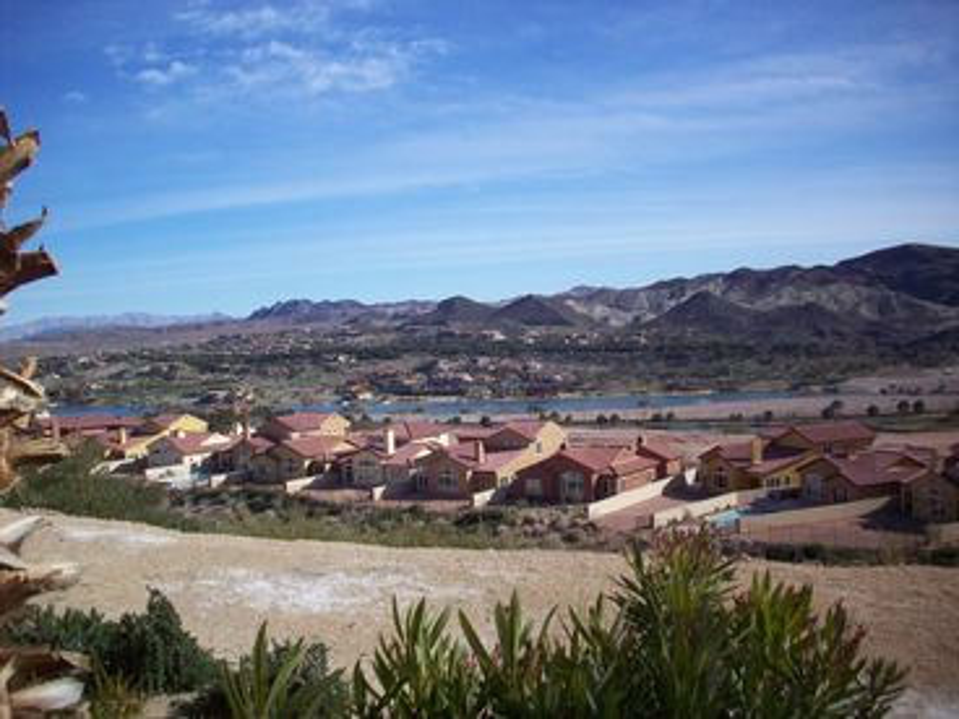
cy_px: 360
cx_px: 480
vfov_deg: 38.7
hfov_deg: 50.1
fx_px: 1025
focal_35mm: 37
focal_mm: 6.2
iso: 80
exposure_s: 1/391
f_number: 5.6
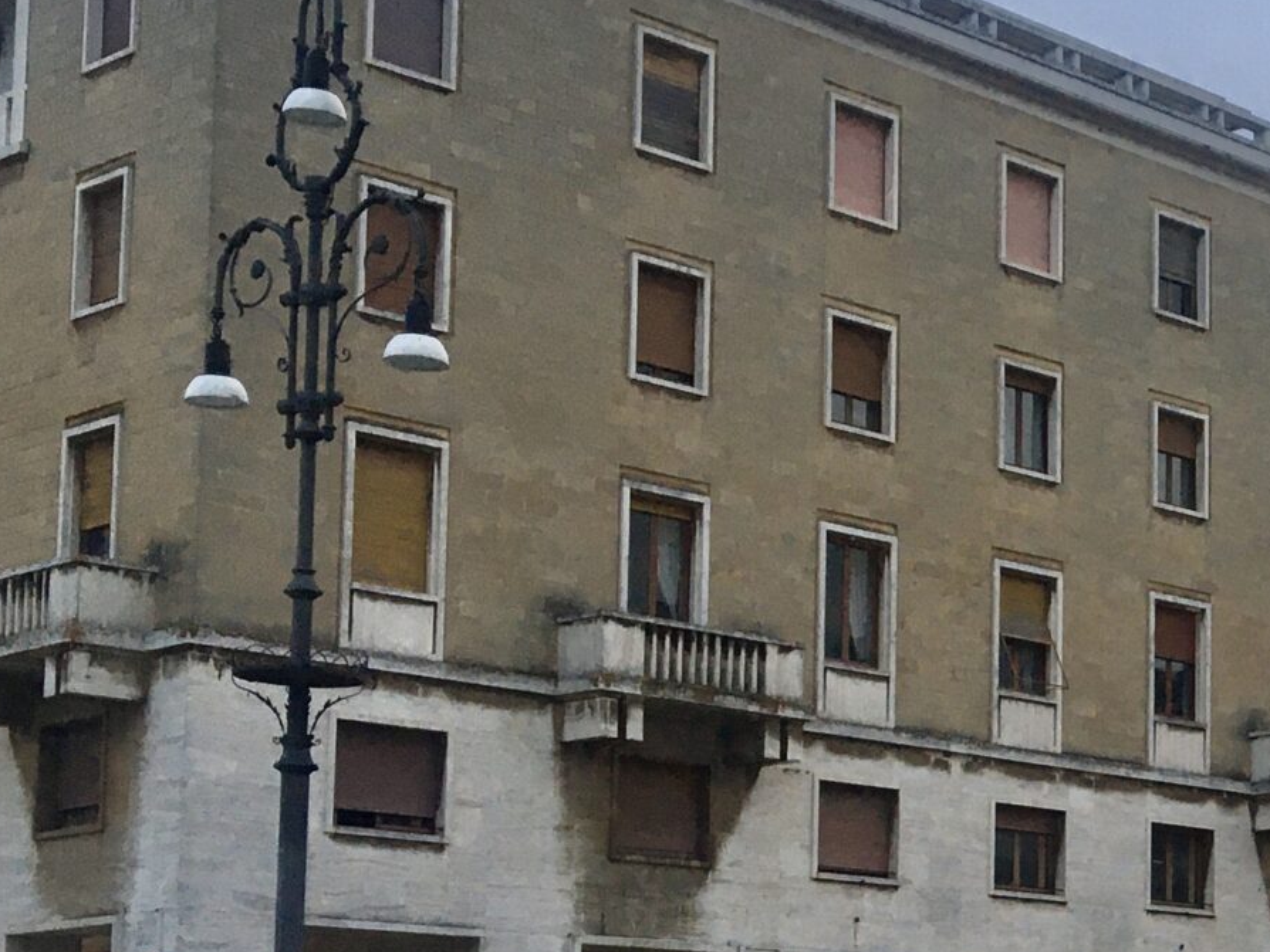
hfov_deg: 21.5
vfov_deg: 17.5
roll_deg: +0.4
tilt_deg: +5.5
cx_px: 1598
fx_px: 3046
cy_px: 877
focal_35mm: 83
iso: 32
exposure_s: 1/33
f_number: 2.2
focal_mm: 4.15
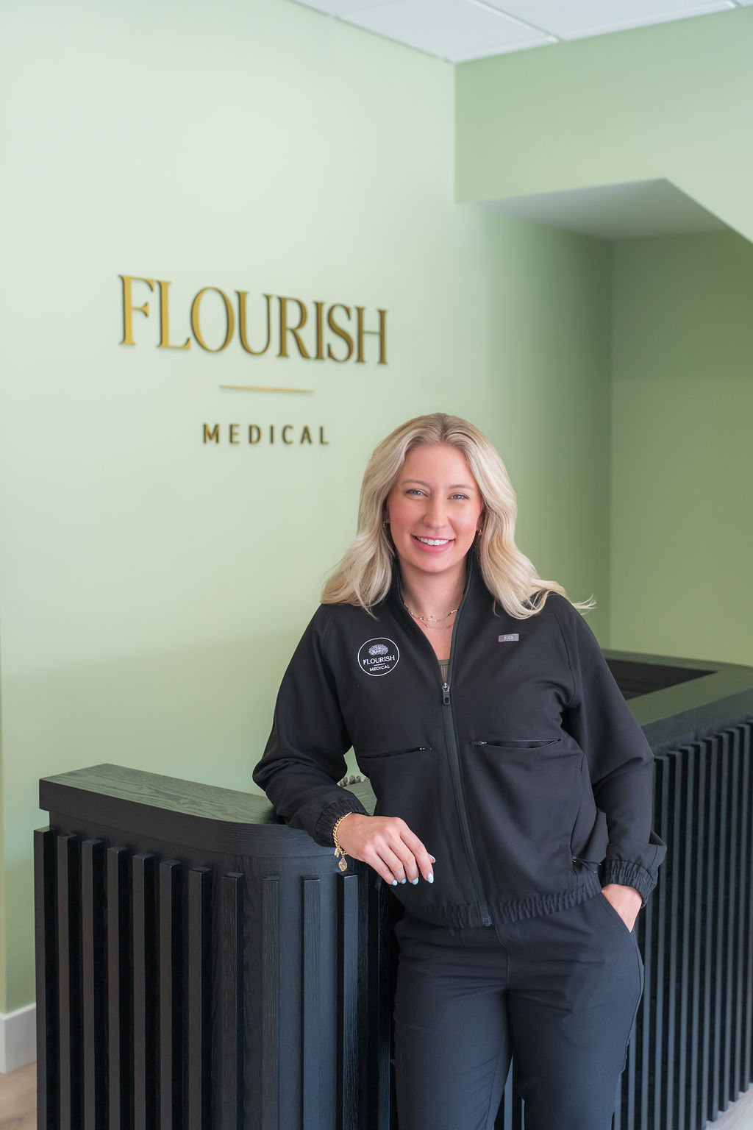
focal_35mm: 42
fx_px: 1321
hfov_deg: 31.8
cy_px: 565
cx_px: 376
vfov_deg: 46.3
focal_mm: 42.1
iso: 1600
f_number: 3.5
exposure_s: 1/200
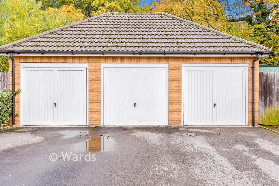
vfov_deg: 46.4
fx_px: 217
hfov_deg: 65.5
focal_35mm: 28
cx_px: 140
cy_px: 93
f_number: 8
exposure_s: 1/200
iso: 320
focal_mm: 19
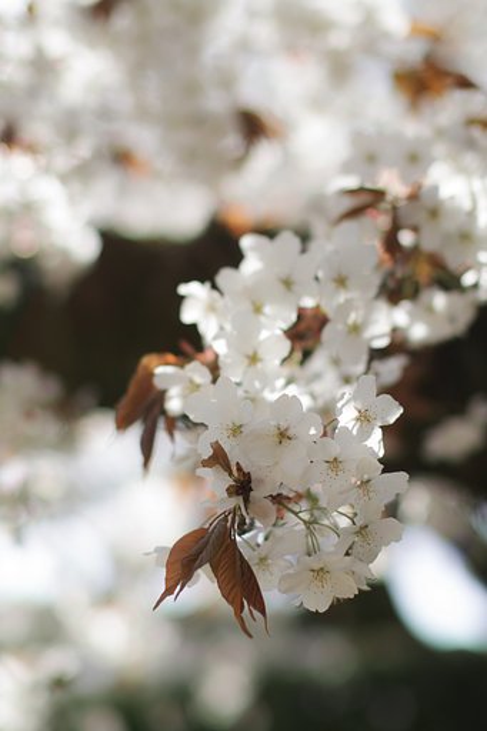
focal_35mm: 66
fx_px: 1340
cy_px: 366
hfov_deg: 20.6
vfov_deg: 30.5
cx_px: 244
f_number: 2
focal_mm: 50
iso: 100
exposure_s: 1/2000
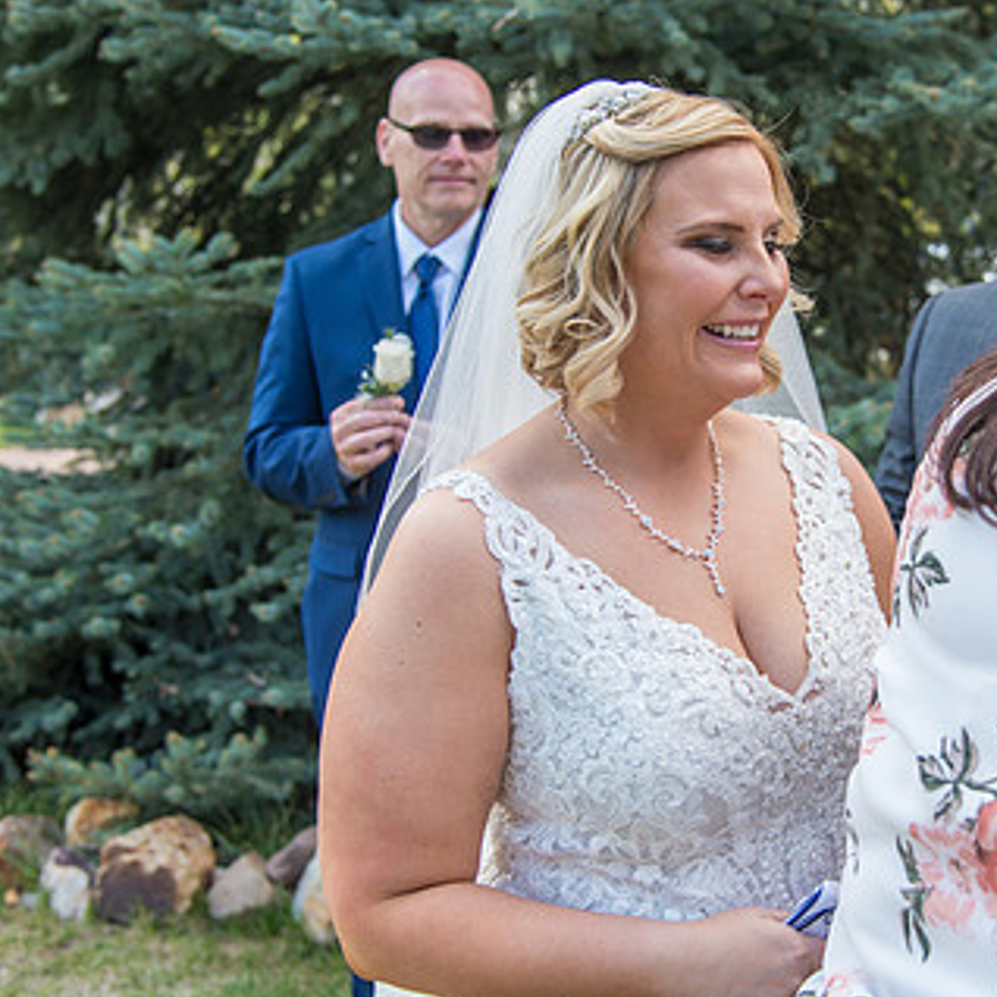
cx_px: 737
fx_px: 1923
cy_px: 472
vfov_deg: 29.1
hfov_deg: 28.7
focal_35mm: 59
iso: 200
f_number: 4
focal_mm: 38
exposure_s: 1/160
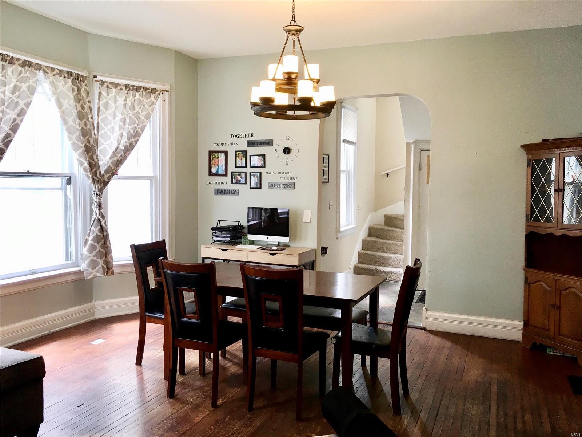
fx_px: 488
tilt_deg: -4.3
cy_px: 218
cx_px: 291
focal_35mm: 29
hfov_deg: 61.7
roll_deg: +0.4
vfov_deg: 48.2
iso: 25
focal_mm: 4.15
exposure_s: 1/30
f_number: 2.2
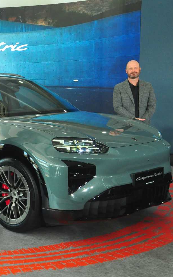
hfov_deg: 21.6
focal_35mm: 58
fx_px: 436
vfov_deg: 35.2
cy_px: 138
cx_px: -4
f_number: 6.3
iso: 1000
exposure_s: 1/30
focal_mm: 25
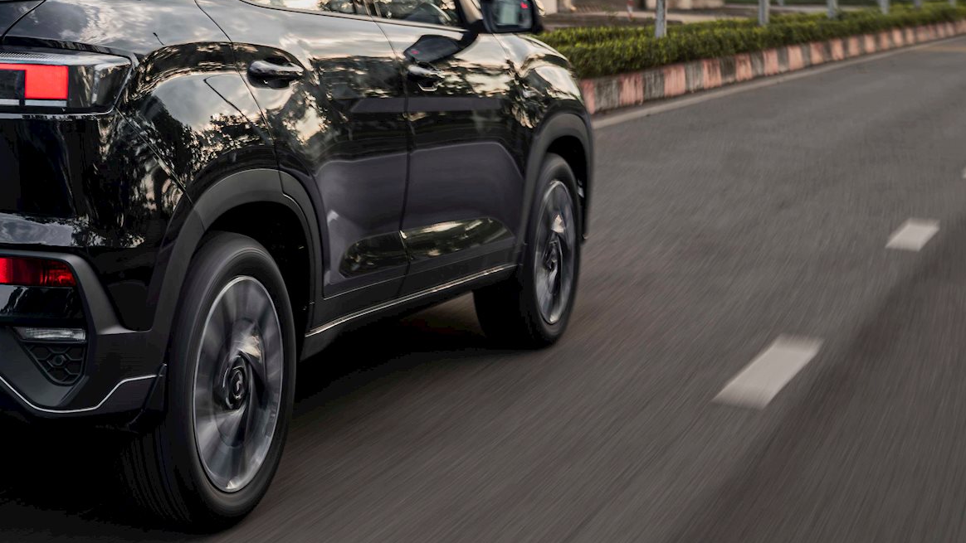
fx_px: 1844
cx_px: 2
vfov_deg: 16.6
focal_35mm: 72
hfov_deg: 27.7
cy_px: 89
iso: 100
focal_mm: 32
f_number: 5.6
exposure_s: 1/40
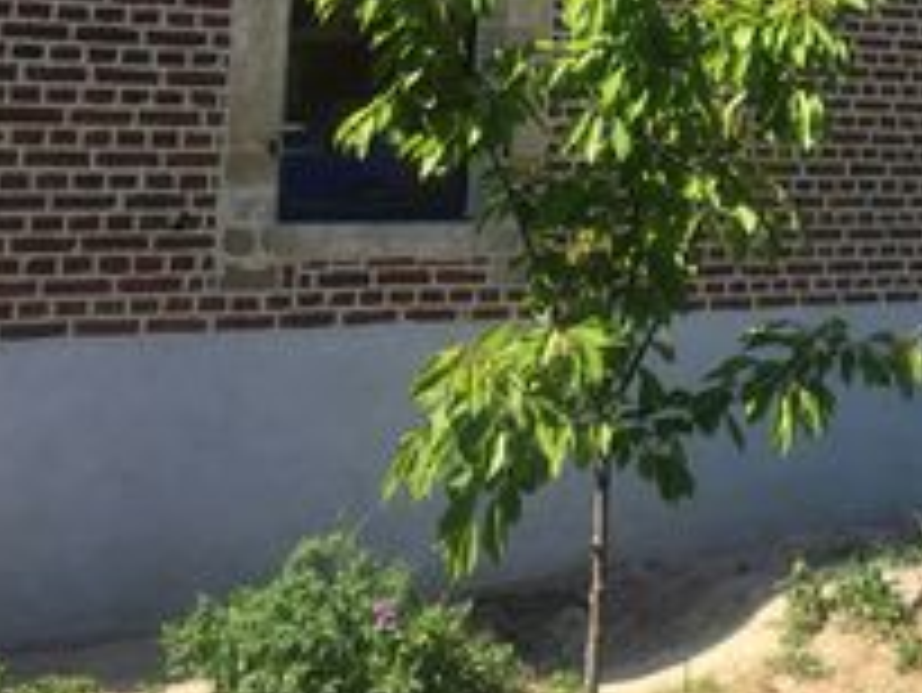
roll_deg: -0.3
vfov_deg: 16.6
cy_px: -144
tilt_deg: +9.1
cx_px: 1075
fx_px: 2265
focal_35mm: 85
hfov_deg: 21.5
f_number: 2.2
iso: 25
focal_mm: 4.15
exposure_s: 1/884
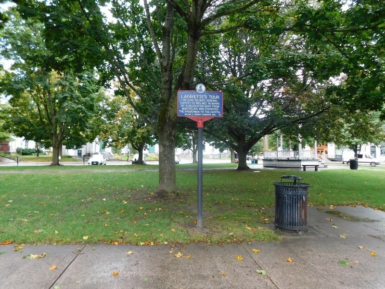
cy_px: 144
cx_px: 192
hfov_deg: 73.9
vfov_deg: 58.9
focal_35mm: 23
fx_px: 256
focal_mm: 4
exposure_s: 1/80
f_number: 3
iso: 125
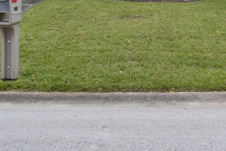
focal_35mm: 95
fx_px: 596
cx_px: 159
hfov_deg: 21.3
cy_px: -36
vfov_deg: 13.9
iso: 400
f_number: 9
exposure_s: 1/100
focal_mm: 24
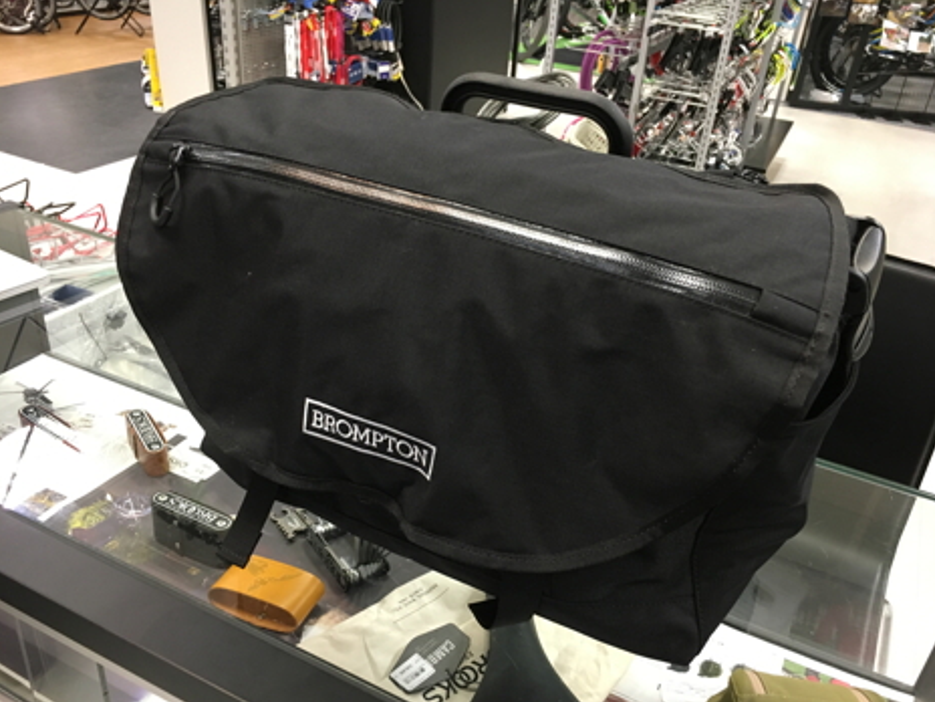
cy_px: 357
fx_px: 810
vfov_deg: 46.8
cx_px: 482
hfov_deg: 60.0
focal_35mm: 30
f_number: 2.2
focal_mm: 4.15
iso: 125
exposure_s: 1/30
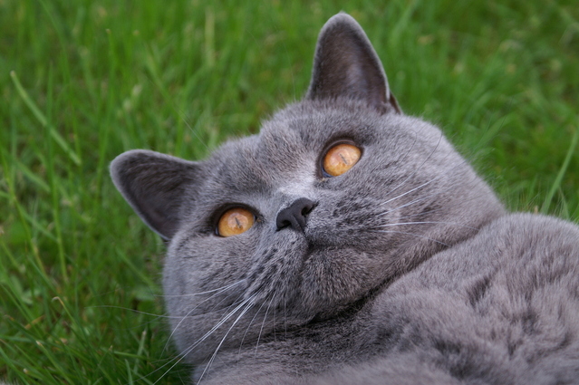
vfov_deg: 13.0
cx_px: 290
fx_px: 1687
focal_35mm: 105
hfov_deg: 19.5
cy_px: 192
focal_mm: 70
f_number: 5.6
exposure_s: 1/30
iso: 200
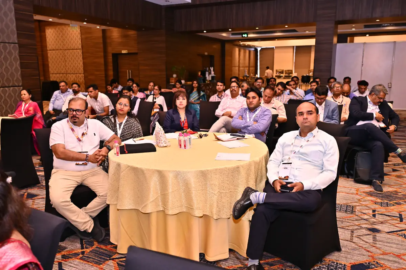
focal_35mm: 29
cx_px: 203
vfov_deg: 45.0
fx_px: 327
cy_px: 135
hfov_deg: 63.7
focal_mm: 29
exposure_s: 1/160
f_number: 4
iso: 1000
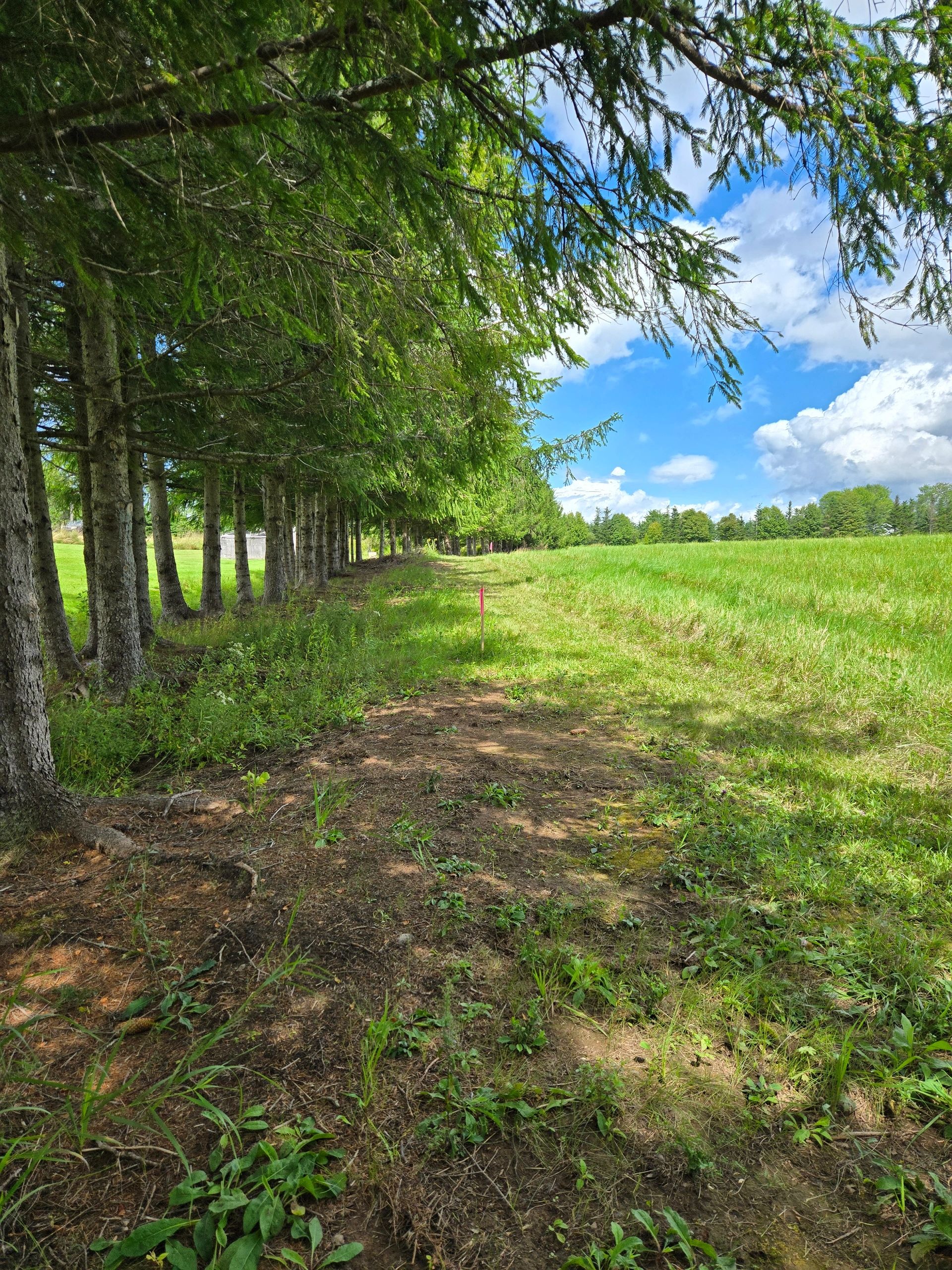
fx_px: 843
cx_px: 476
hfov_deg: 58.9
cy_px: 635
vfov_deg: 73.9
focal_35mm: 23
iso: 64
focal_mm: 5.4
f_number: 1.8
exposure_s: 1/2921
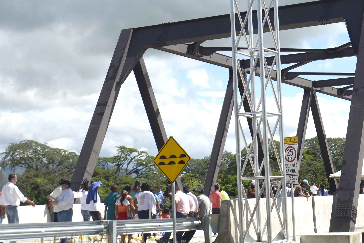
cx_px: 273
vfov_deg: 17.1
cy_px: 95
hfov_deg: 25.1
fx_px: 809
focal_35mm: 80
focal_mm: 34
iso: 200
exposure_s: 1/800
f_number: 8
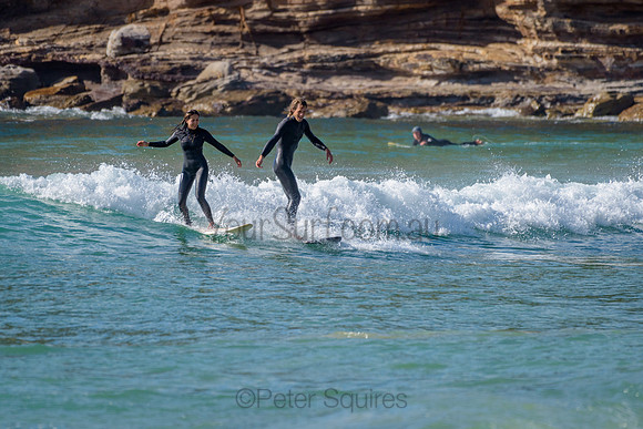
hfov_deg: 3.4
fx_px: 10948
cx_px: 302
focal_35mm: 613
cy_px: 191
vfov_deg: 2.2
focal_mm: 500
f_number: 5.6
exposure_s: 1/3200
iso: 320
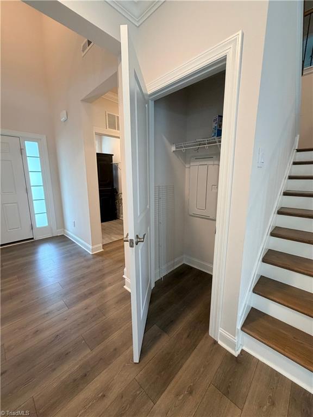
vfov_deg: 102.1
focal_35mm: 14
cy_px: 208
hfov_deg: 85.7
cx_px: 156
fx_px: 169
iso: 250
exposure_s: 1/60
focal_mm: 2.22
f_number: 2.2
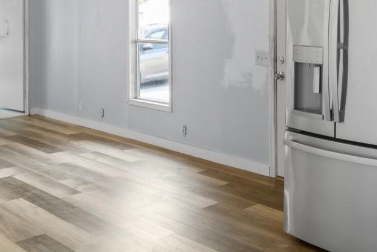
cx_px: 336
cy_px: -5
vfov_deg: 26.0
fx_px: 513
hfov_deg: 37.8
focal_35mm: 49
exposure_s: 1
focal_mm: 13
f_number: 5
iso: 100
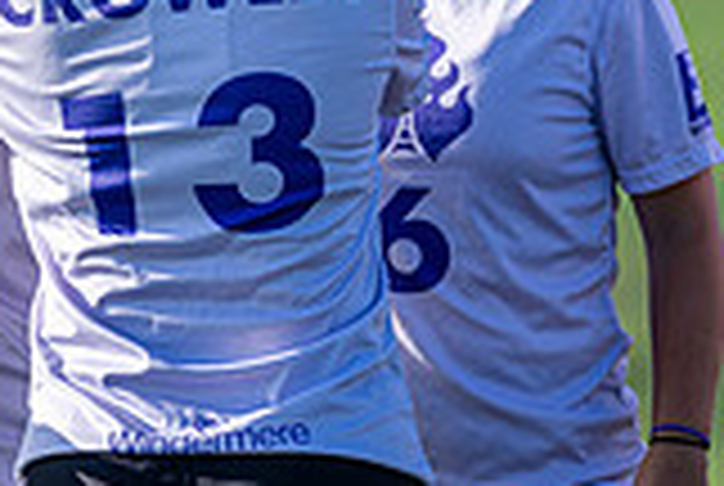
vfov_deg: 1.3
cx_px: 517
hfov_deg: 1.9
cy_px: 191
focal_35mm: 1078
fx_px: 21720
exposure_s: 1/2500
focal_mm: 300
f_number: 3.2
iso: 180
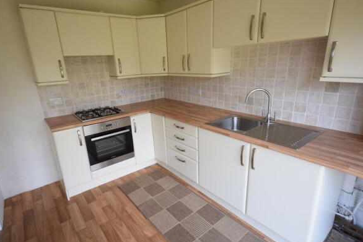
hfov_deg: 86.0
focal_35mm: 19
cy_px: 123
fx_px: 194
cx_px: 170
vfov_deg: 63.8
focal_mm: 11.5
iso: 400
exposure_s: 1/125
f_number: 5.6
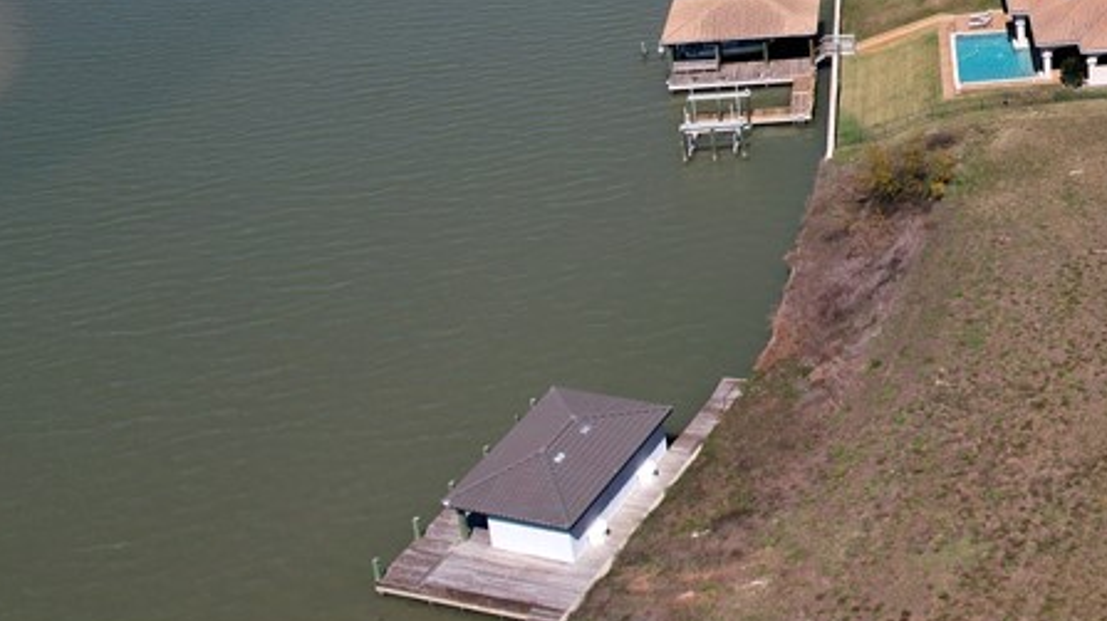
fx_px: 1643
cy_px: -111
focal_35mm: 56
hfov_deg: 32.4
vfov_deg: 20.2
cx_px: 1238
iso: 100
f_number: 2.8
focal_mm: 8.38
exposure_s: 1/80
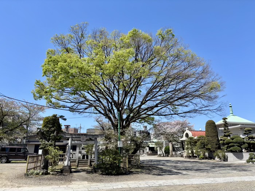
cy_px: 96
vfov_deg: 53.1
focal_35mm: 26
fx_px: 192
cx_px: 128
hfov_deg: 67.3
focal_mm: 5.96
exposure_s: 1/2639
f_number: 1.6
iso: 50
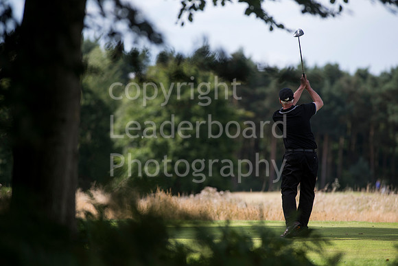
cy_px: 133
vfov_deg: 4.6
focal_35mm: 300
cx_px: 199
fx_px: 3317
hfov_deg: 6.9
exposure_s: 1/2000
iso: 320
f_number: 5.6
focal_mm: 300
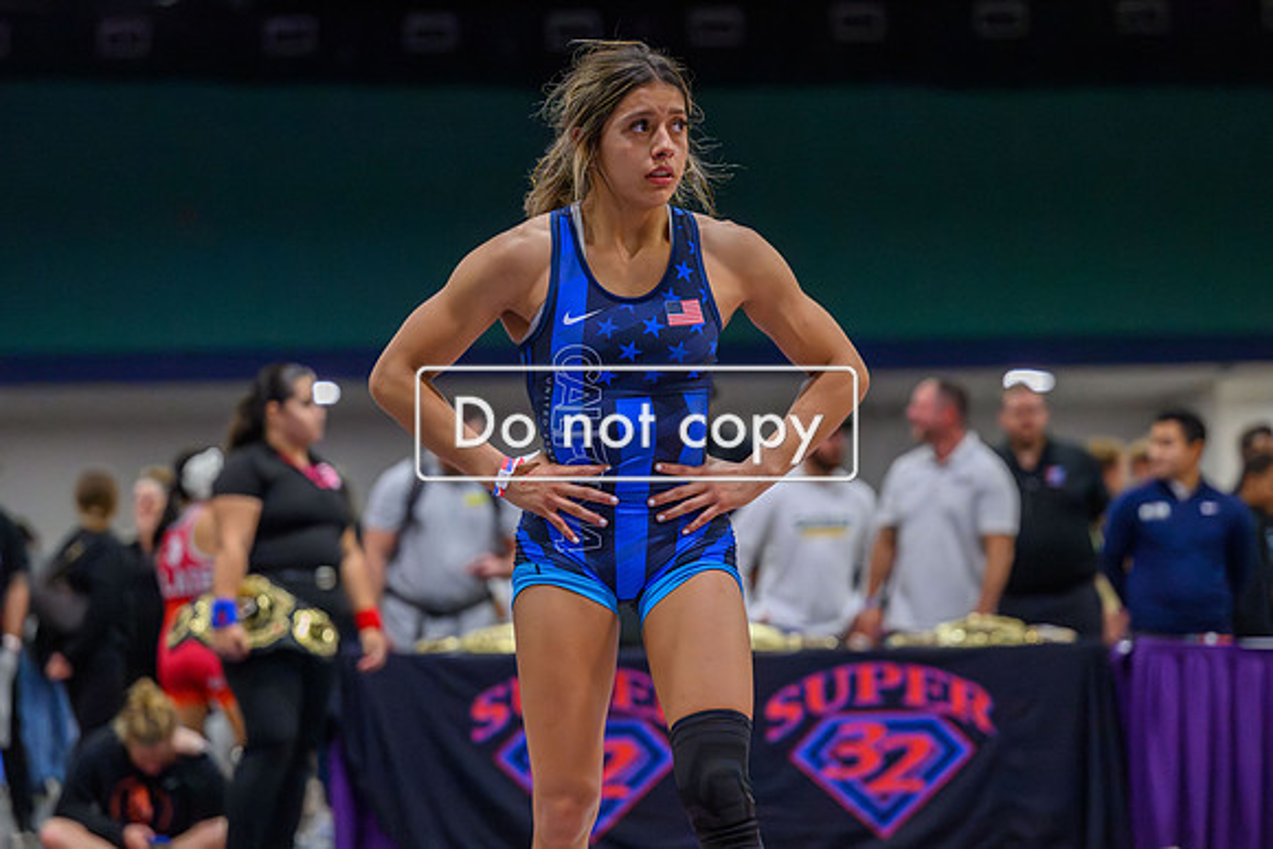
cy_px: 421
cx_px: 628
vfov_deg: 13.1
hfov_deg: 19.5
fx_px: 3713
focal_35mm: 105
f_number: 3.2
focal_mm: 96
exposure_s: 1/800
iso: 12800
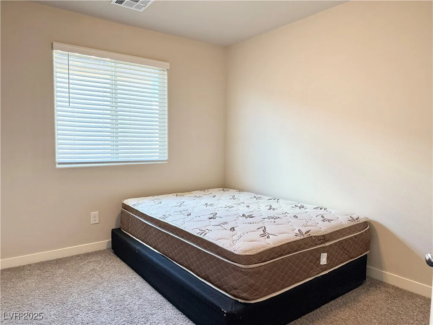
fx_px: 300
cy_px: 162
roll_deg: -0.1
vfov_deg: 56.8
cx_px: 216
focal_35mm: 24
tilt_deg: -4.0
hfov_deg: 71.6
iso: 160
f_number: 1.78
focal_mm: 6.76
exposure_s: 1/120
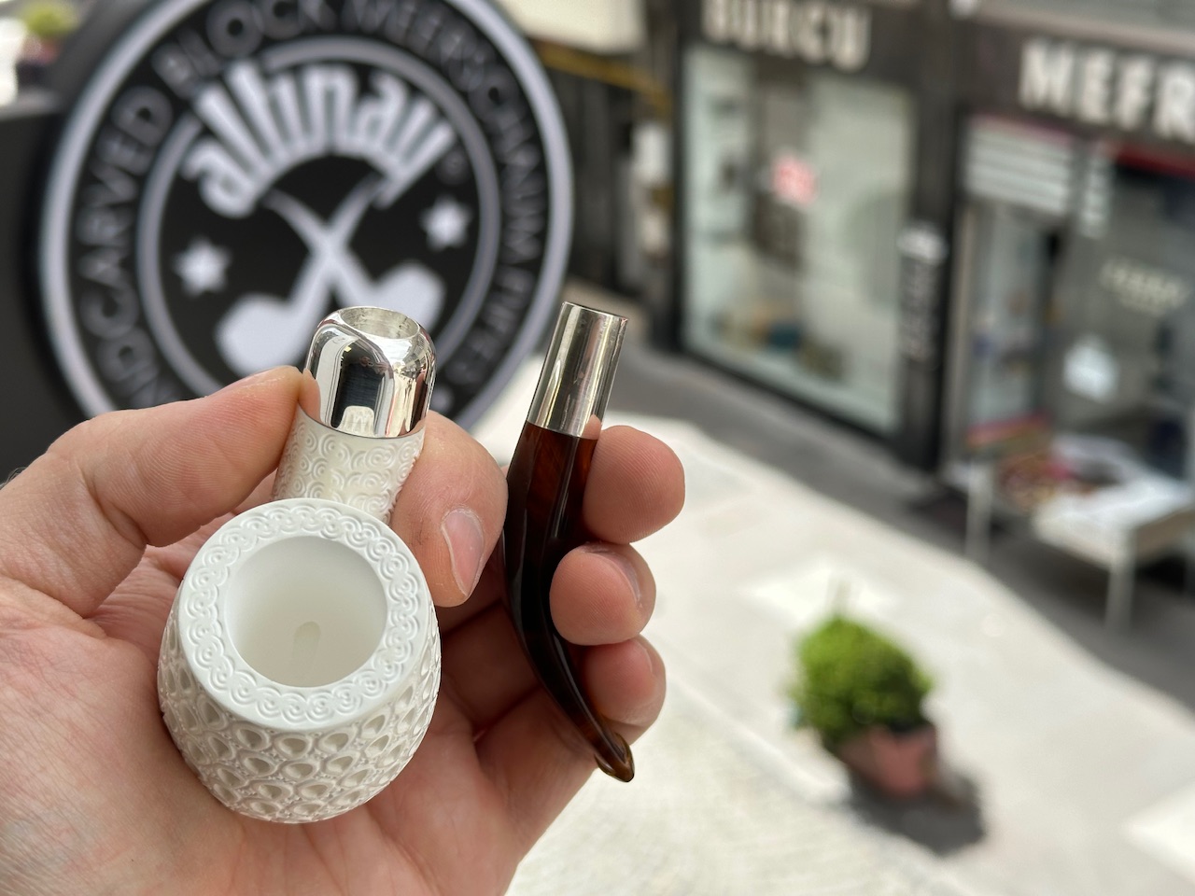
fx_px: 1657
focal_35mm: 48
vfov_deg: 30.3
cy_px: 448
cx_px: 598
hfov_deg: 39.7
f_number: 1.78
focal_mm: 6.86
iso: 64
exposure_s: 1/1751
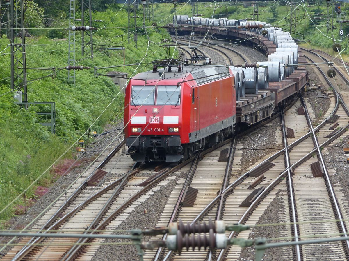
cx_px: 174
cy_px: 130
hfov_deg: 7.8
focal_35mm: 254
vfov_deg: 5.9
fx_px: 2561
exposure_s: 1/500
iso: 160
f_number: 2.8
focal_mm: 45.7
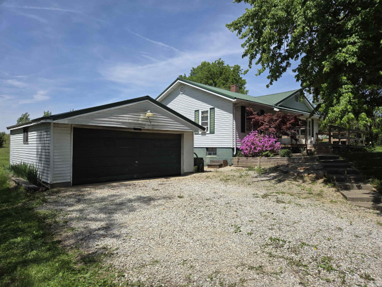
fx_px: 254
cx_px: 191
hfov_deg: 73.9
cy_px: 144
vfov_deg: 58.9
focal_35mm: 23
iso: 80
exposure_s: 1/6412
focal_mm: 5.4
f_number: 1.8
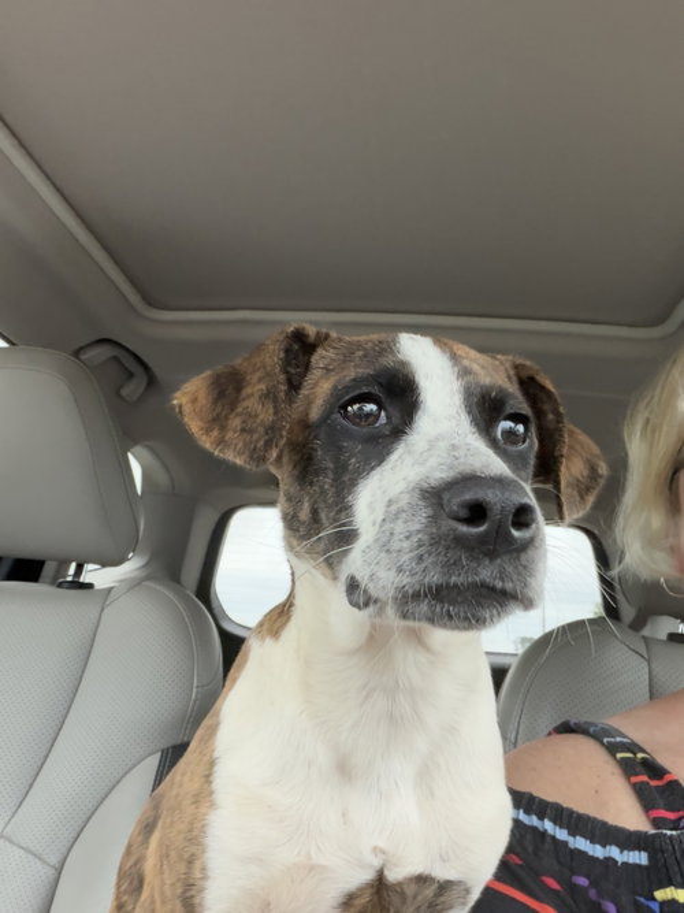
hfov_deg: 46.8
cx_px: 342
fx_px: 791
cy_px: 456
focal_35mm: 30
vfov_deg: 60.0
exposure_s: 1/60
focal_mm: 2.71
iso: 160
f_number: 1.9
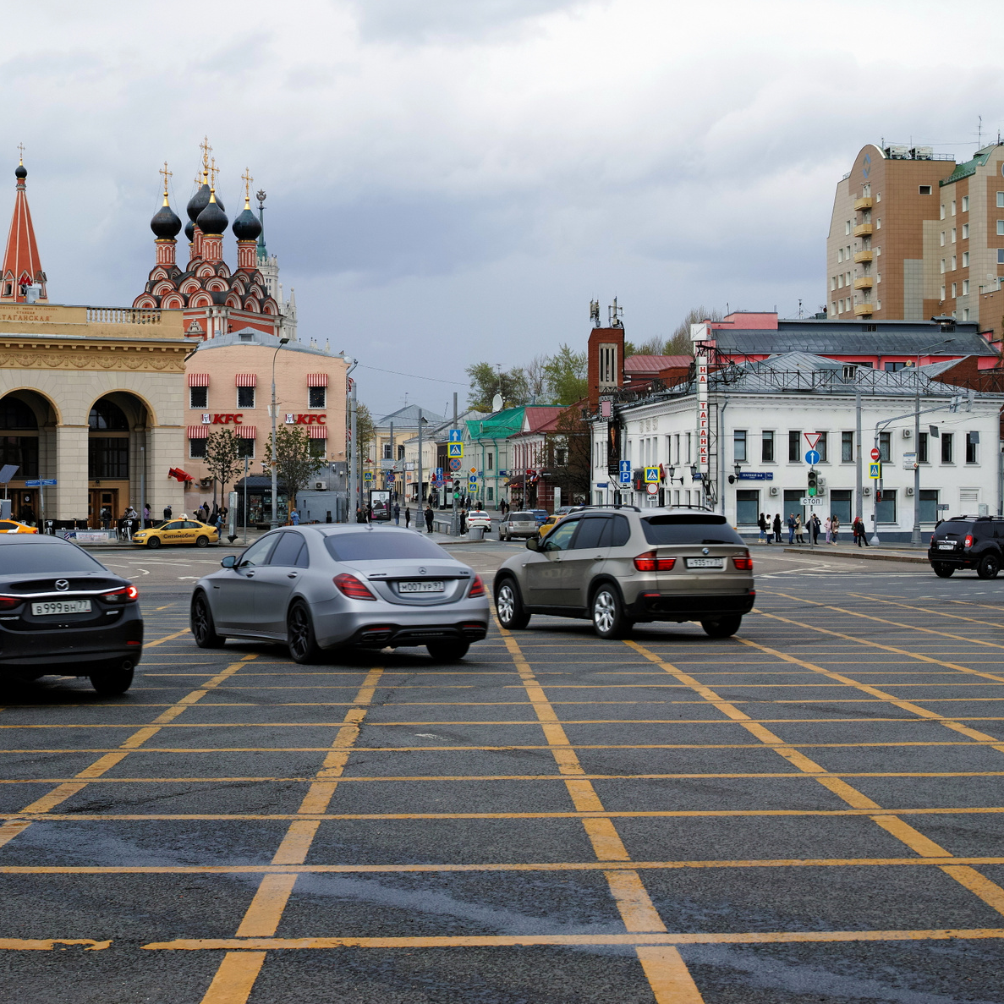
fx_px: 1903
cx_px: 453
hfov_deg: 29.5
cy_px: 504
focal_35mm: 58
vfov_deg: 29.6
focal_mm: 30
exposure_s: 1/250
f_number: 6.3
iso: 100
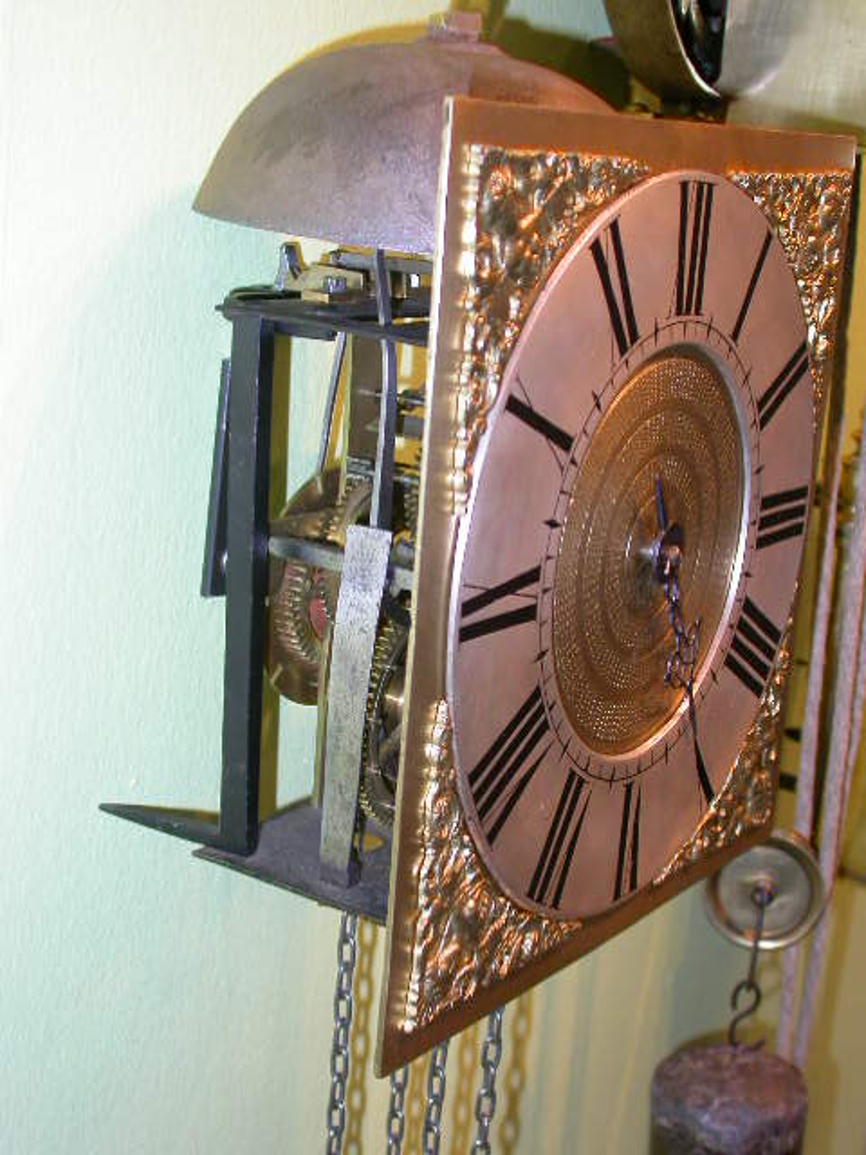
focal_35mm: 38
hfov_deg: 37.7
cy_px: 578
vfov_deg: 49.0
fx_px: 1268
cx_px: 433
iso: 100
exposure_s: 1/60.3
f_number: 3
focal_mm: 11.8
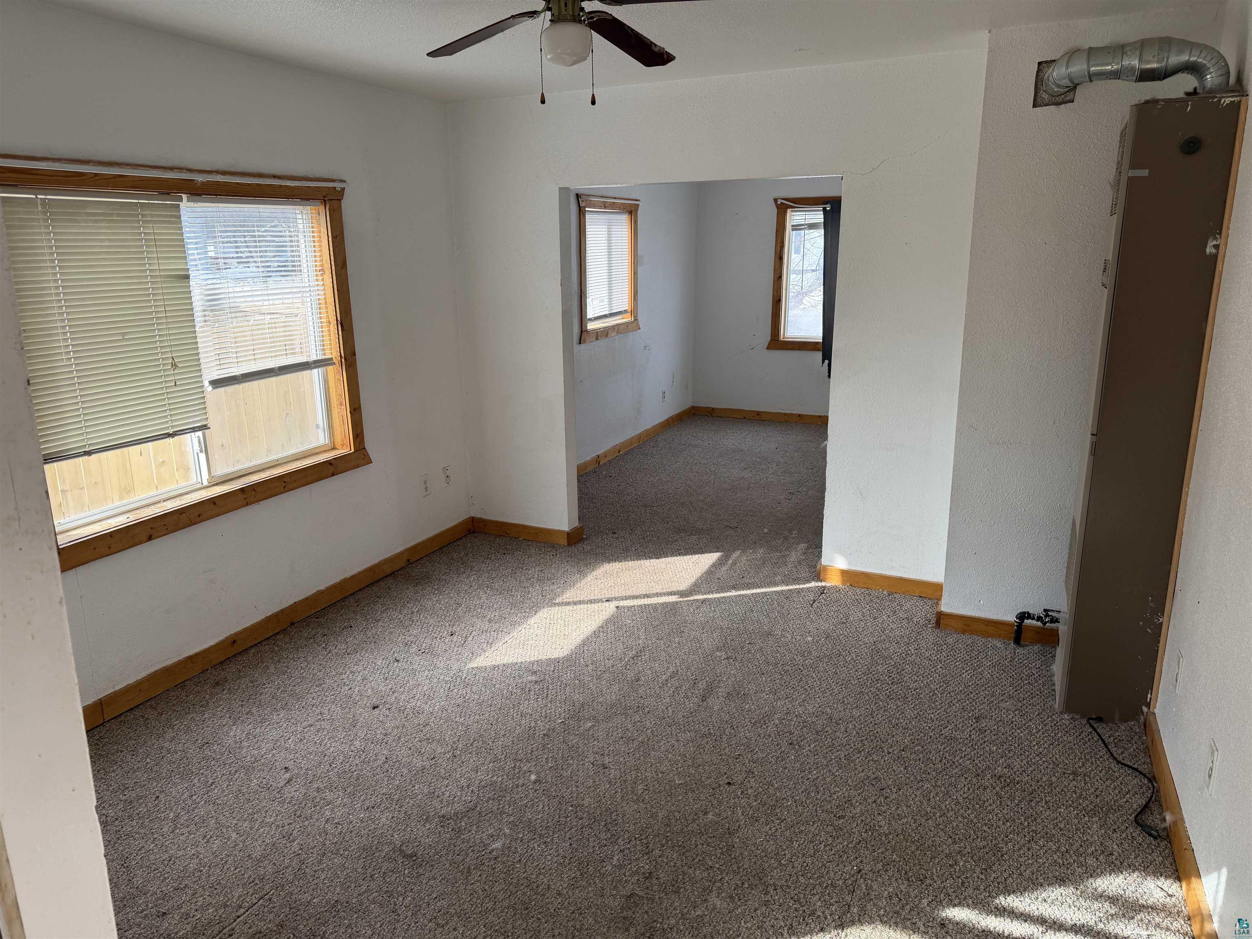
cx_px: 626
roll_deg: +0.7
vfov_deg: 56.8
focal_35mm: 24
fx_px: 868
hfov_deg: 71.6
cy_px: 470
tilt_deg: -13.0
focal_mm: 6.76
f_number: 1.78
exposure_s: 1/385
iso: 100
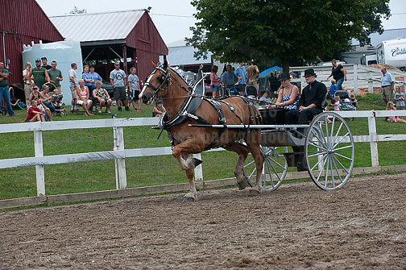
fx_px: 1408
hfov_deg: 16.4
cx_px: 203
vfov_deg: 10.9
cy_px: 135
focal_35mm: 125
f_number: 5.6
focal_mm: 125
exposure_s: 1/1000
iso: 720
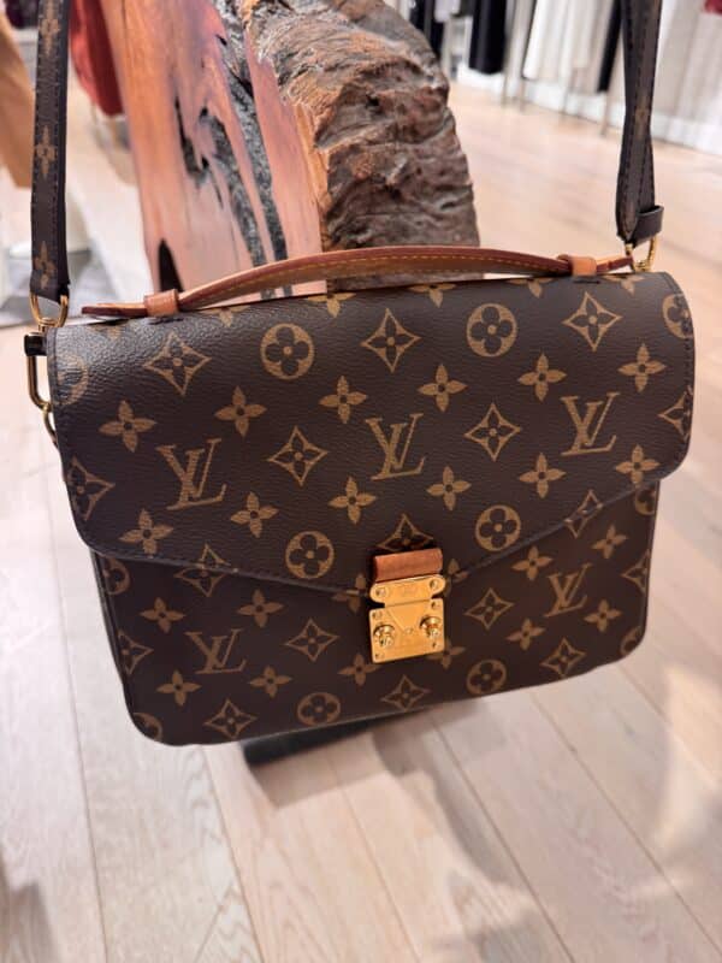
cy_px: 482
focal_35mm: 24
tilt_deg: -36.6
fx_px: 667
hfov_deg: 56.8
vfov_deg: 71.6
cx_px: 361
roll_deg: -2.6
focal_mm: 6.76
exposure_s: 1/60
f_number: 1.78
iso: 160
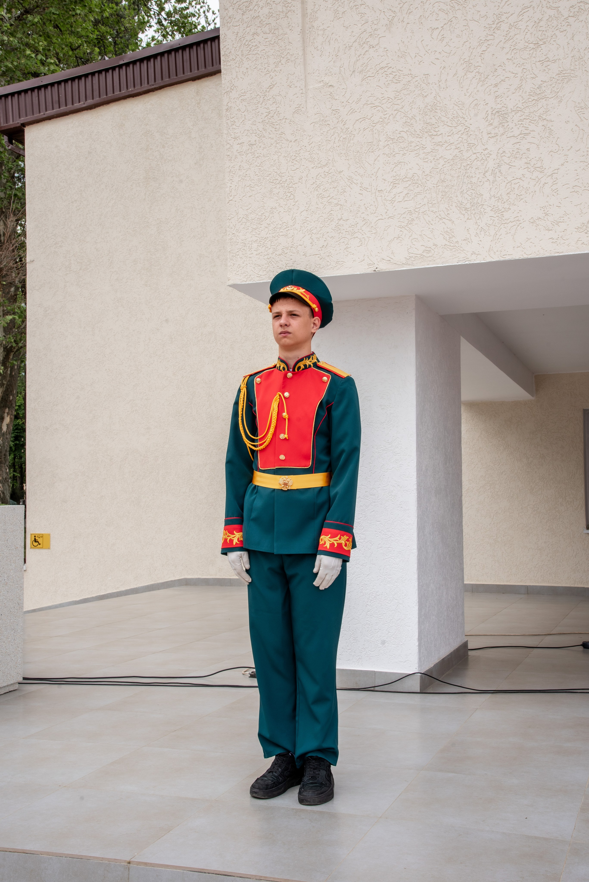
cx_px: 294
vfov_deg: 44.5
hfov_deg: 30.5
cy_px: 441
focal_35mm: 44
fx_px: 1079
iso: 320
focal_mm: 44
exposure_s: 1/160
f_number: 13
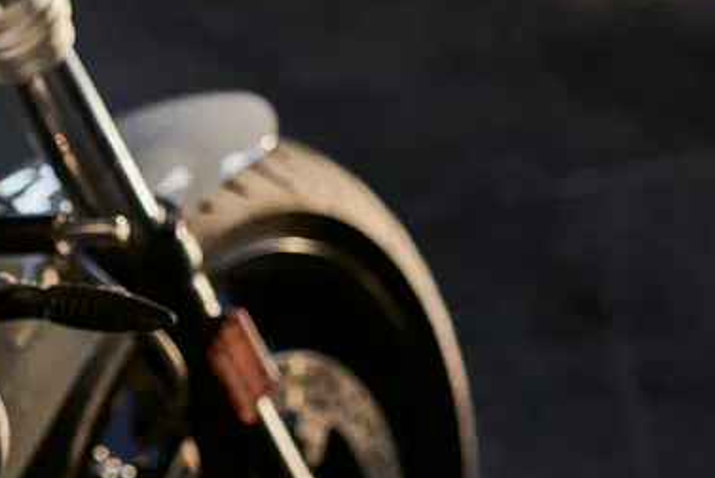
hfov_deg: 12.3
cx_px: -374
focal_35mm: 159
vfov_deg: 8.6
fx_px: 3160
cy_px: 436
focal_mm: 50
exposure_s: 1/250
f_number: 2.2
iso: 400
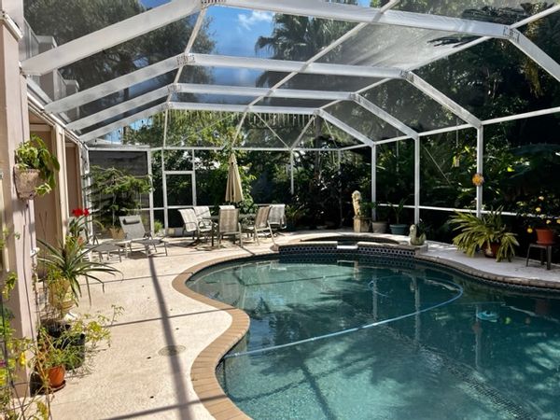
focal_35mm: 26
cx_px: 280
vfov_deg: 53.1
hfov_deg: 67.3
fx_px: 421
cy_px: 210
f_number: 1.6
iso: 50
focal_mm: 5.1
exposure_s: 1/1404
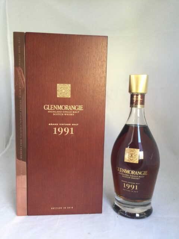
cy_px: 120
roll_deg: -0.5
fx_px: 214
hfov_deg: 45.4
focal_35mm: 31
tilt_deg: -7.1
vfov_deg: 58.4
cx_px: 90
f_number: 2.4
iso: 160
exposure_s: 1/33
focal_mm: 3.3
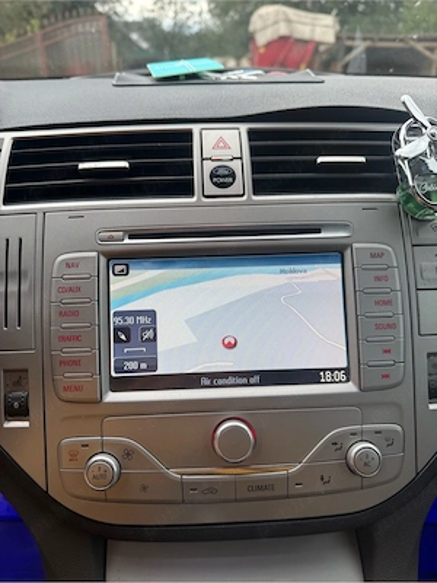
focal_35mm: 24
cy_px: 292
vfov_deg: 71.6
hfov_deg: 56.8
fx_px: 404
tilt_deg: -27.3
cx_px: 218
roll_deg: -0.3
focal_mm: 6.76
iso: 100
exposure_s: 1/121
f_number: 1.78
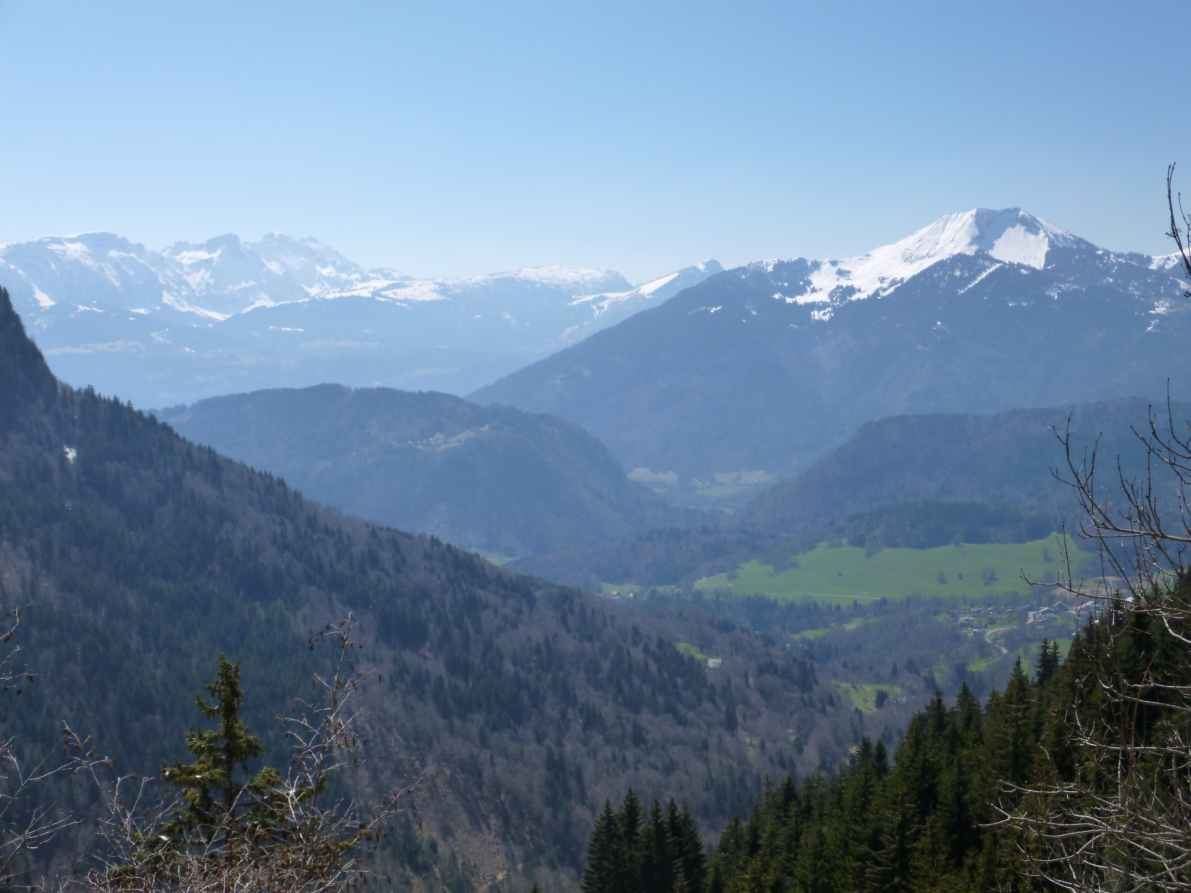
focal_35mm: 41
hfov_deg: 45.8
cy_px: 446
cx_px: 596
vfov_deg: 35.1
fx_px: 1411
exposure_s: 1/1000
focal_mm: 7.4
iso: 160
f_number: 3.8
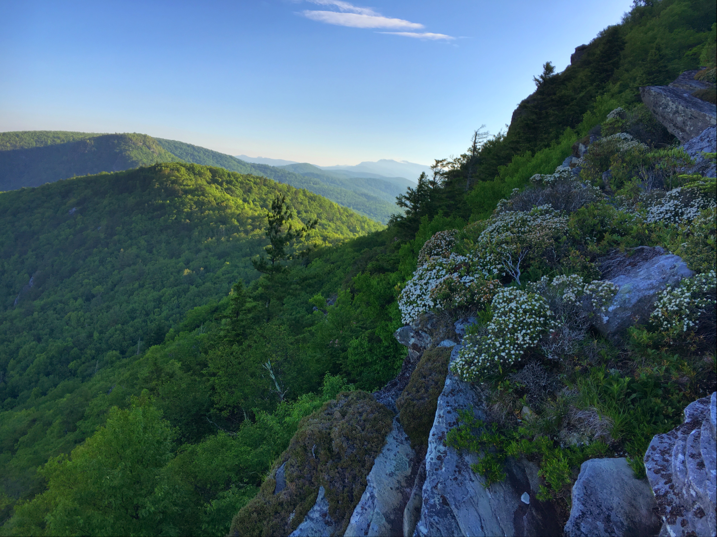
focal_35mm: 29
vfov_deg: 48.2
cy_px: 268
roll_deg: -4.5
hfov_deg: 61.7
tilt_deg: -8.5
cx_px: 358
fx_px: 601
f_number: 2.2
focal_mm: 4.15
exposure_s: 1/2481
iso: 25
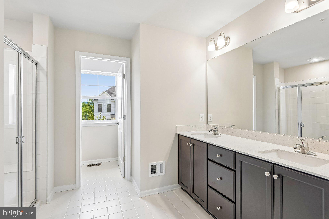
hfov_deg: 96.7
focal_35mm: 16
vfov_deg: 73.7
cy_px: 110
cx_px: 164
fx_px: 146
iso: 400
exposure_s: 1/40
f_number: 8
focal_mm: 16
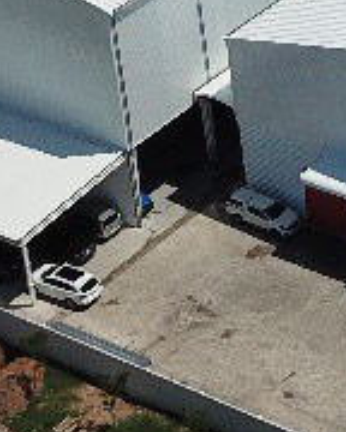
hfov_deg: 10.1
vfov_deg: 13.0
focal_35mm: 141
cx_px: 692
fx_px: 1805
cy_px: -209
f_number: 2.2
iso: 100
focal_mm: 4.73
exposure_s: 1/4049
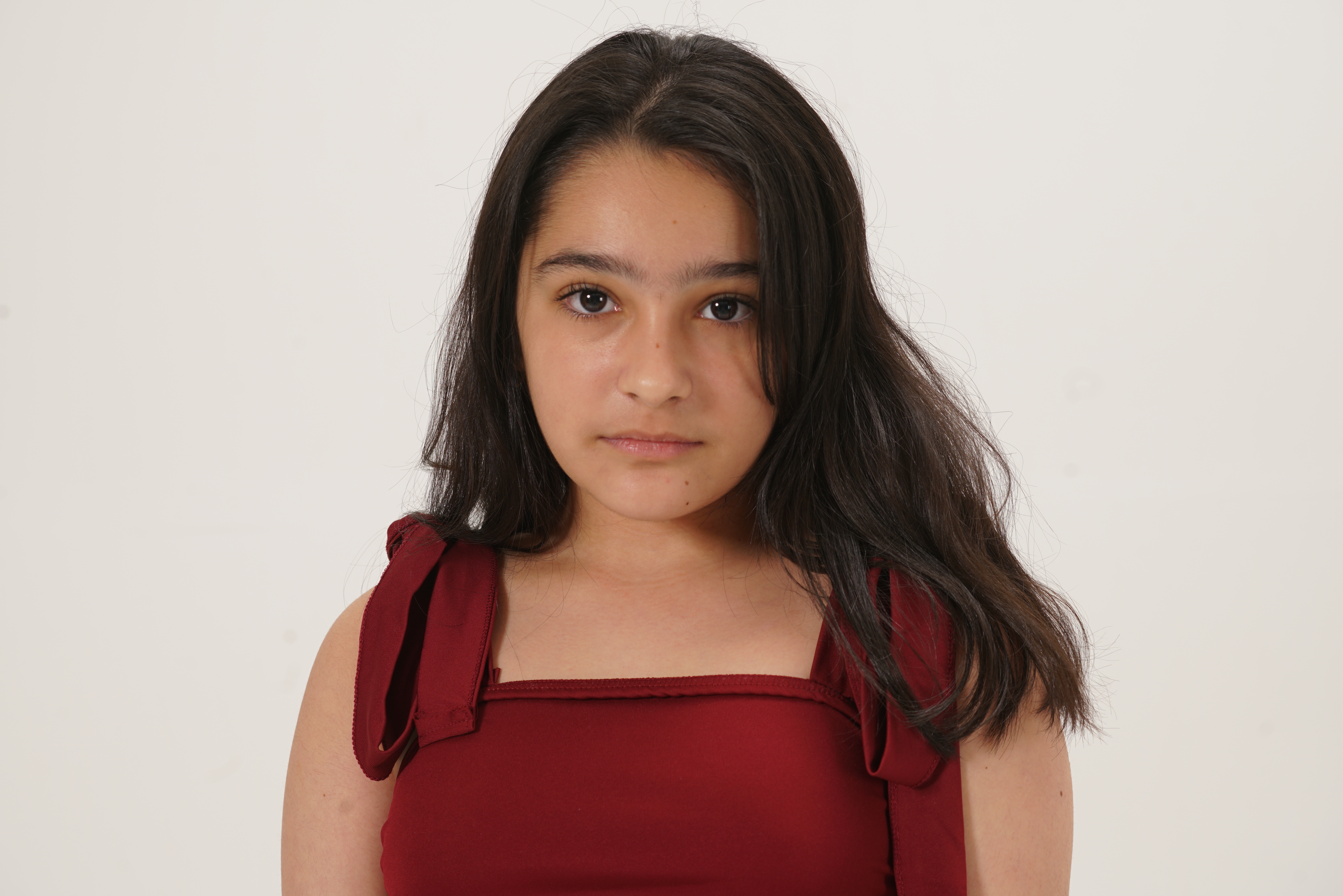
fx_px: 2612
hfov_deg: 28.8
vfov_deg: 19.5
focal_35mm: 70
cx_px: 672
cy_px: 448
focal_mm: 70
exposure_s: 1/160
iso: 100
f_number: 8
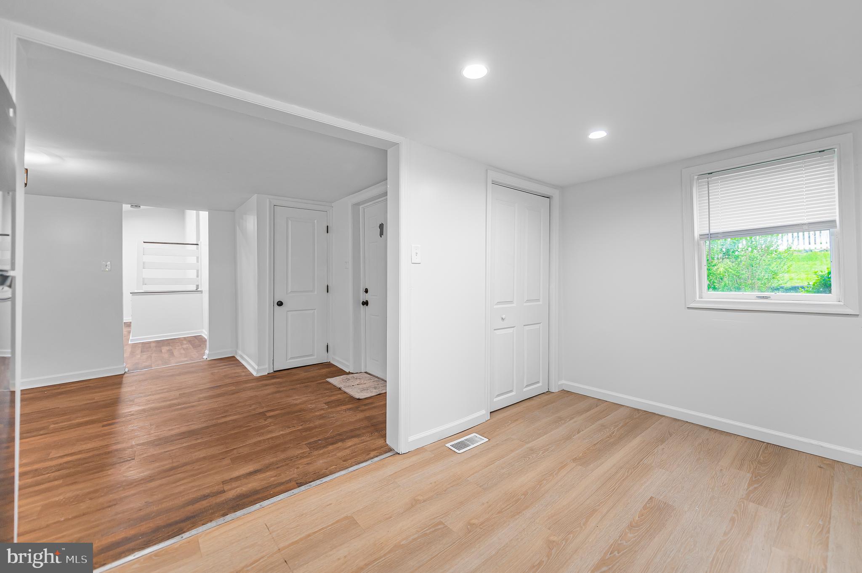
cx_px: 431
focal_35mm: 14
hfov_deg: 104.3
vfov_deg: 81.1
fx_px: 335
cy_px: 286
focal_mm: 14
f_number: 2.8
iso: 400
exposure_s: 1/125
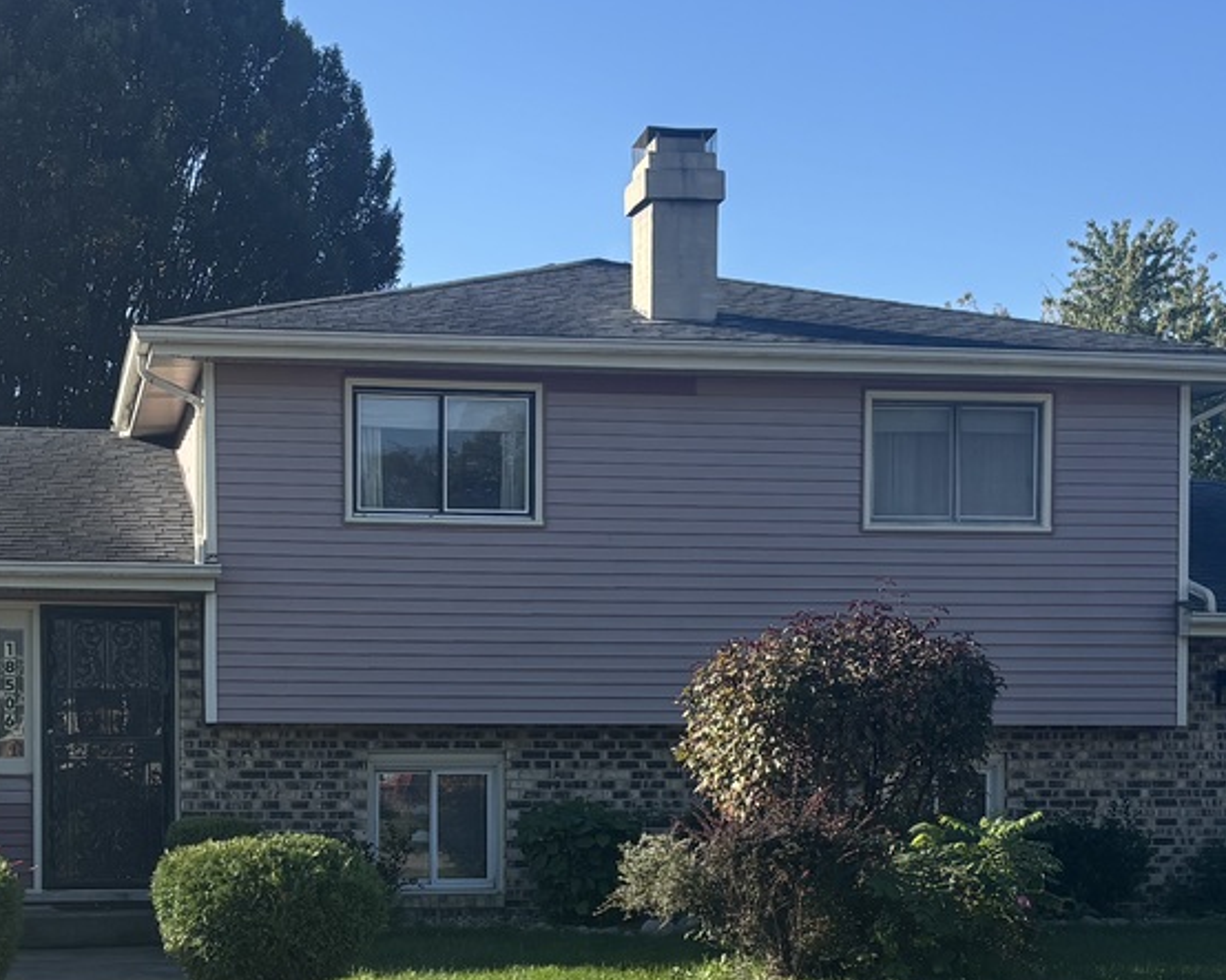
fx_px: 2394
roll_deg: +0.2
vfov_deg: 22.7
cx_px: 414
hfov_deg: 28.5
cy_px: 821
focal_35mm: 66
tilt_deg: -0.9
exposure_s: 1/1876
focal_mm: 5.96
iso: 50
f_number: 1.6
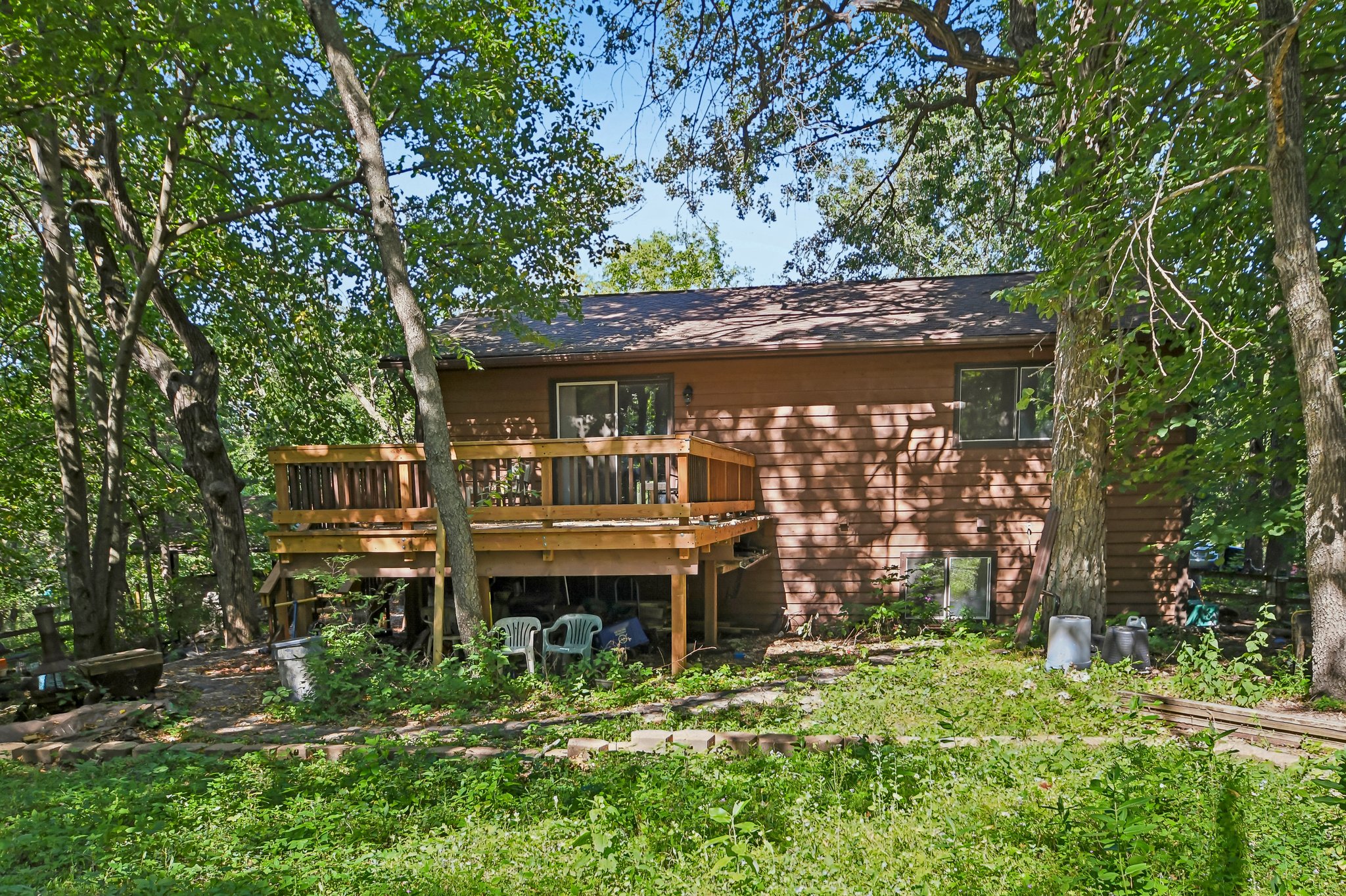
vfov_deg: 43.6
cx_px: 673
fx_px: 1121
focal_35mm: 30
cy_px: 448
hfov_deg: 61.9
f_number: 6.3
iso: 400
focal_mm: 20
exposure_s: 1/160
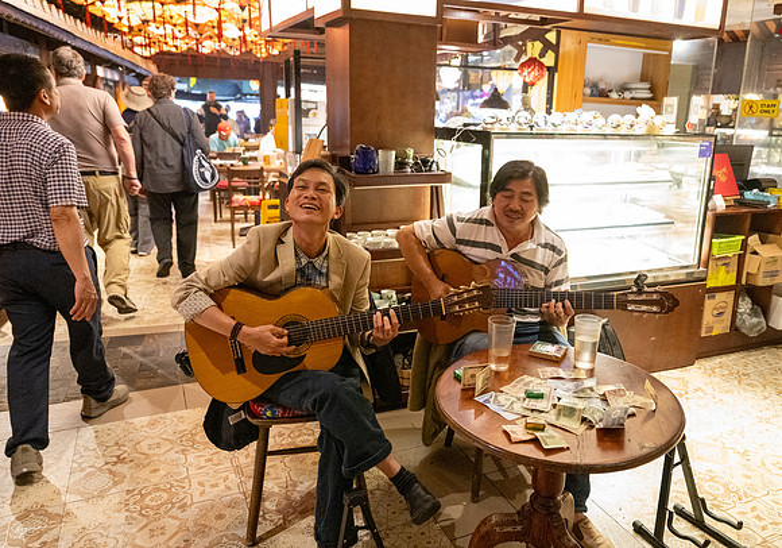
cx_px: 442
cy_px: 263
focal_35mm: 28
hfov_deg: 65.3
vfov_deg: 48.6
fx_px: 607
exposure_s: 1/100
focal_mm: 24
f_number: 2.8
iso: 14400
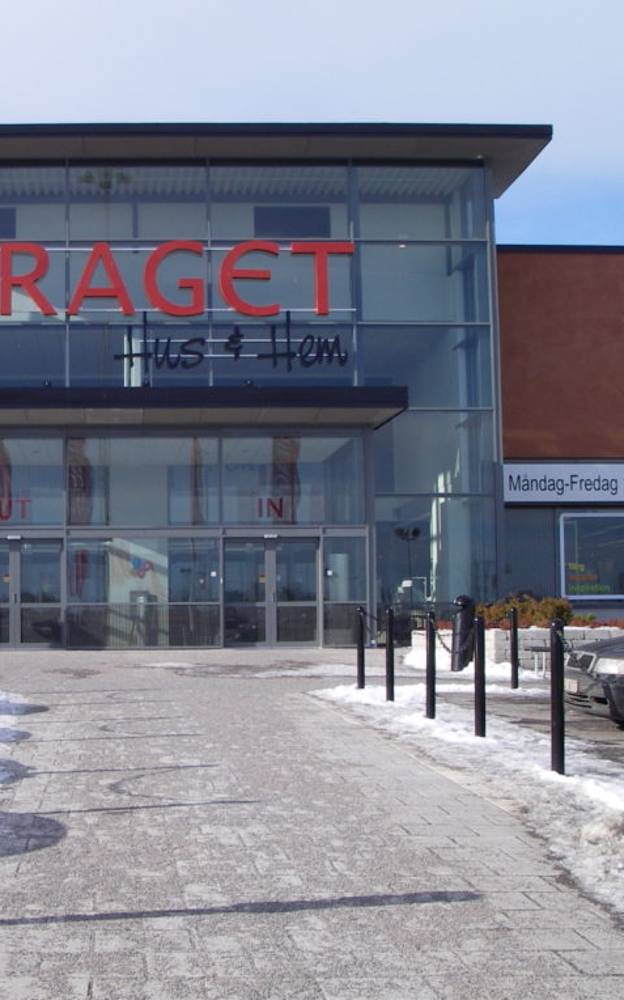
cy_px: 500
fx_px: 1470
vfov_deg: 37.5
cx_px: 93
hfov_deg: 23.5
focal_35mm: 54
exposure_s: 1/250
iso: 80
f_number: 6.6
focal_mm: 6.3
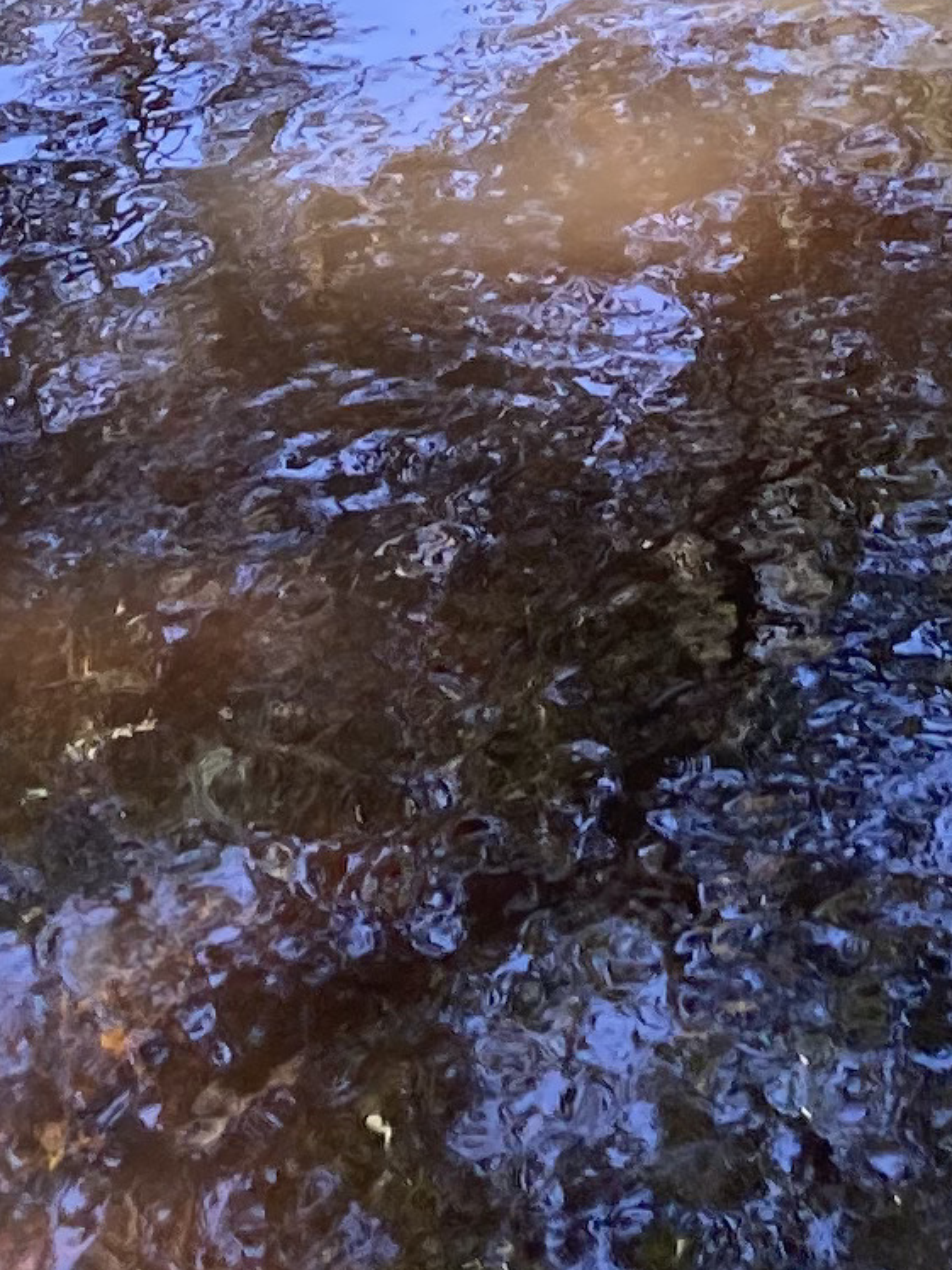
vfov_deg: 12.2
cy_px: -852
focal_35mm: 151
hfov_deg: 9.7
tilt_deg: -14.4
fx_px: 5537
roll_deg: +0.9
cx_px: 1098
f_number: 1.8
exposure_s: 1/122
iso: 25
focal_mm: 3.99
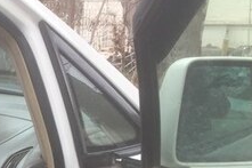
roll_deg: +0.6
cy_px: 250
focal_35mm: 90
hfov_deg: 21.0
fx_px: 630
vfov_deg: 14.2
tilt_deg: -16.9
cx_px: -56
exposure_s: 1/324
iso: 32
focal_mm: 4.15
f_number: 2.2
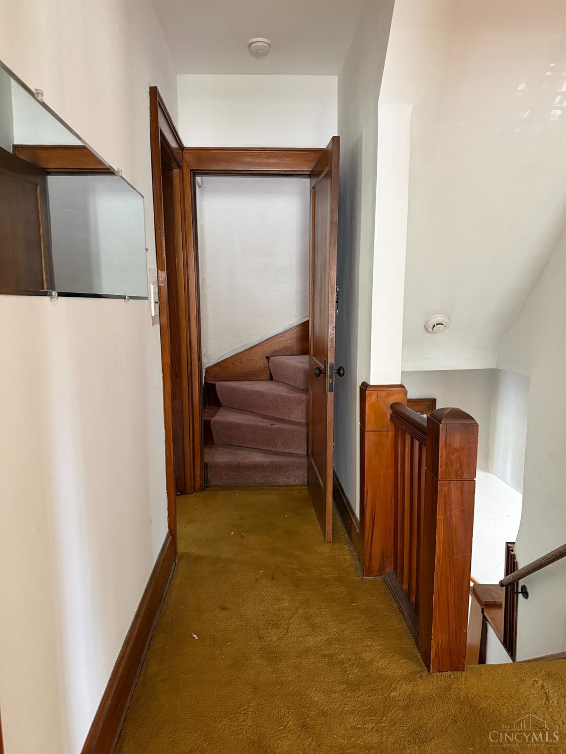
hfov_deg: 56.8
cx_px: 283
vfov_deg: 71.6
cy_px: 377
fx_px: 523
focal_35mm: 24
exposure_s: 1/60
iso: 800
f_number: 1.78
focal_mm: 6.76
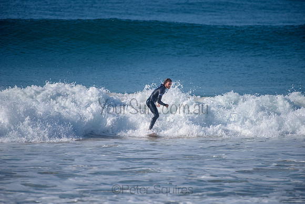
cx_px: 152
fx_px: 4237
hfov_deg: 4.1
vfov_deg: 2.8
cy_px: 102
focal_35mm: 500
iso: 200
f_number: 5.6
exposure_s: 1/2000
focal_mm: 500
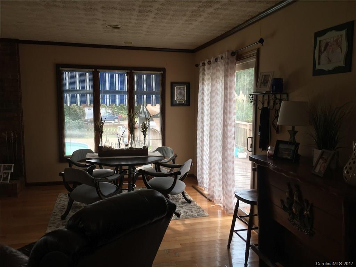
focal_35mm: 29
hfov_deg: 61.7
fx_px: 298
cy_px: 134
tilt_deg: -6.4
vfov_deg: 48.2
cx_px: 178
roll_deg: +0.2
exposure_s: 1/40
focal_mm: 4.15
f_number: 2.2
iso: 25
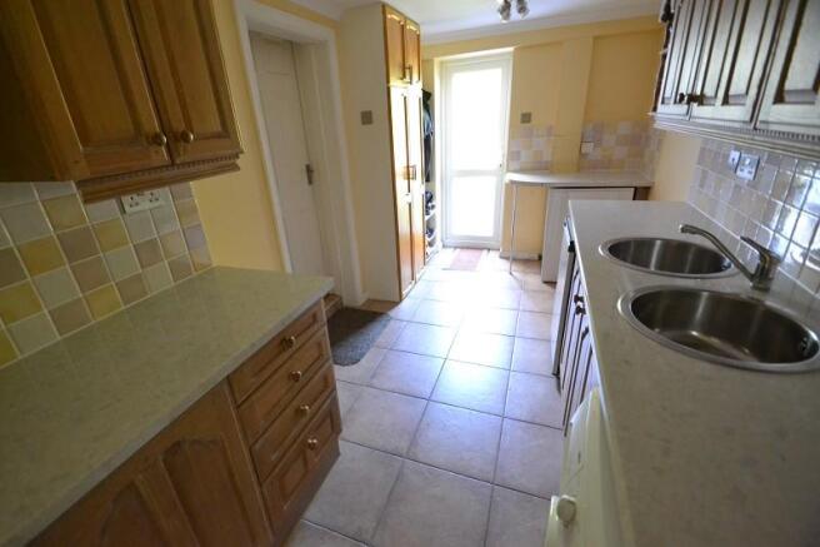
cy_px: 274
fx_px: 342
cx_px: 410
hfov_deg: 100.4
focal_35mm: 15
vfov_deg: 77.3
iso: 3200
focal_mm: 10
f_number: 3.5
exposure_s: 1/50
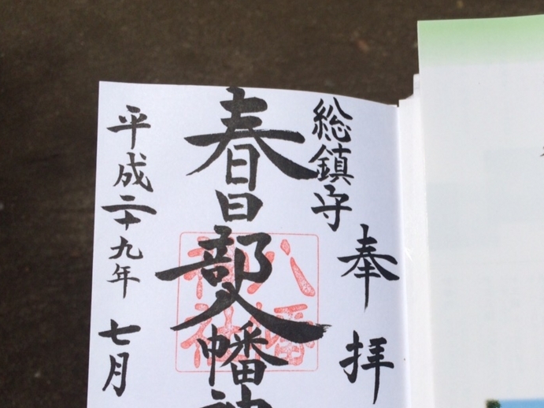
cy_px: 280
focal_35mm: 43
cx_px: 386
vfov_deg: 33.2
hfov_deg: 42.9
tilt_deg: -61.3
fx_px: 676
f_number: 2.2
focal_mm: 4.15
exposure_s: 1/2740
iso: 32
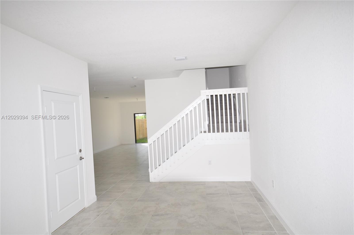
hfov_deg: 81.3
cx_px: 177
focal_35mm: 21
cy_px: 118
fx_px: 206
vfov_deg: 59.3
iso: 400
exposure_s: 1/160
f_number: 4.8
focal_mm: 14
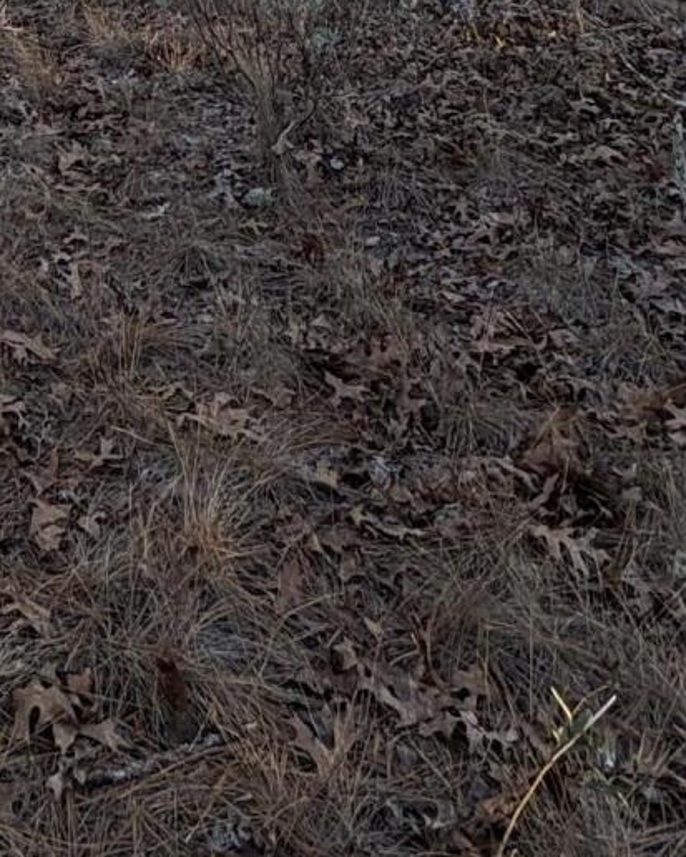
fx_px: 1345
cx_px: -138
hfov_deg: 25.6
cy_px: -312
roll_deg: +0.2
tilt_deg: +0.5
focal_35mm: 53
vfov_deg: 27.9
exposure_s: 1/226
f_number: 2.2
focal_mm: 2.22
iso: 40
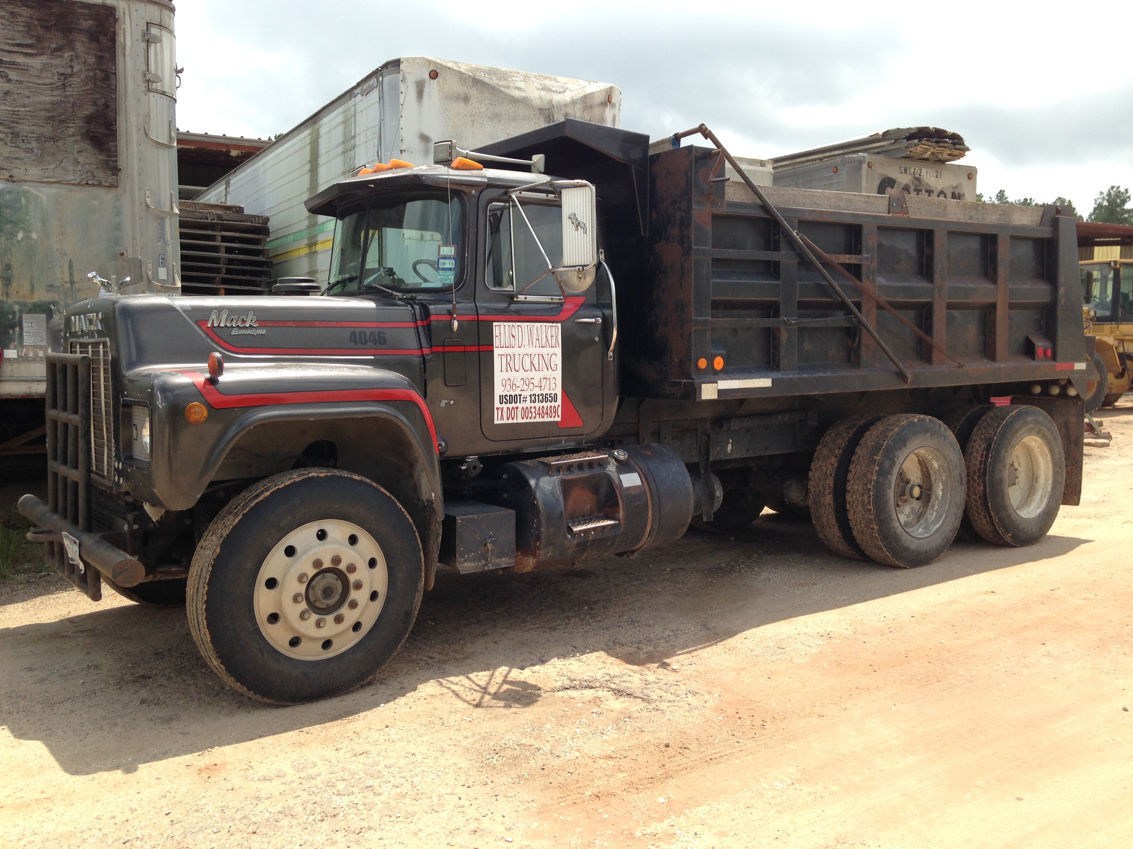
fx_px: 1080
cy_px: 424
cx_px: 566
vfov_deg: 42.9
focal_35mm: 33
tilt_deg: -5.0
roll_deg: +2.1
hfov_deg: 55.4
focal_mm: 4.12
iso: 50
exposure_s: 1/1085
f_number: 2.4
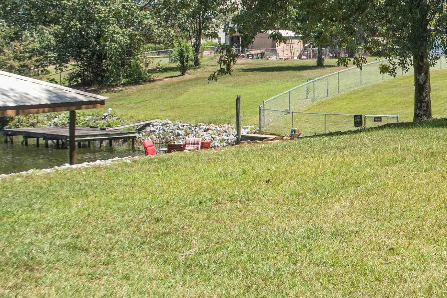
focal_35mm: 92
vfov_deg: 14.8
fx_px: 1142
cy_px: 64
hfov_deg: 20.9
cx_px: 506
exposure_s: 1/500
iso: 320
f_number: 8
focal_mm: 26
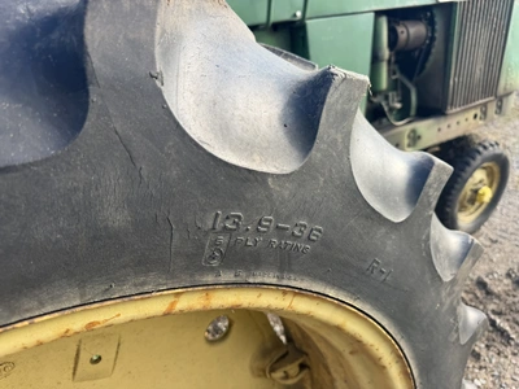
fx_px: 360
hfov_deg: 71.6
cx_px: 260
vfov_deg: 56.8
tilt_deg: -28.3
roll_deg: +5.9
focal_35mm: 24
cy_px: 194
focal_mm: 6.76
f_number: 1.78
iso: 80
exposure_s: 1/539
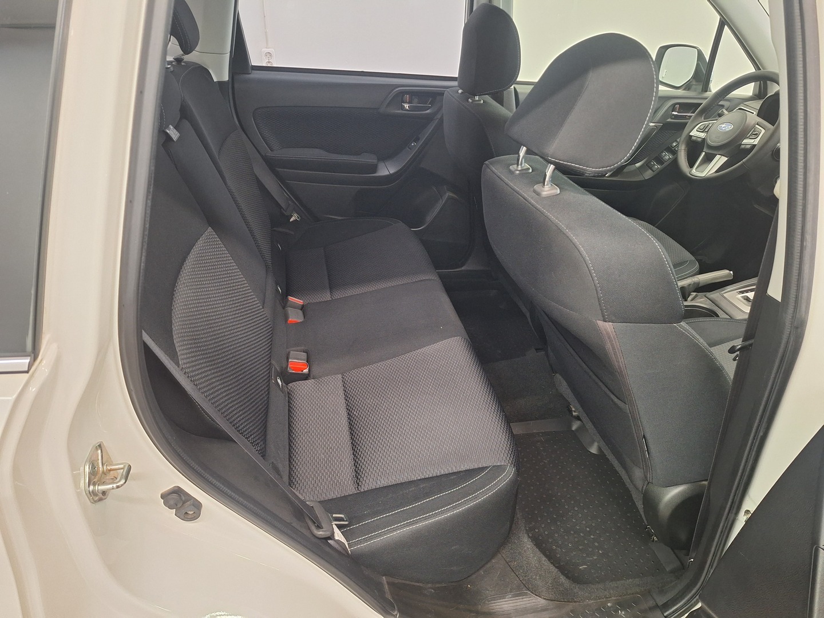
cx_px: 412
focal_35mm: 23
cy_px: 309
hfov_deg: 73.9
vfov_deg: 58.9
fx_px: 547
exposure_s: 1/33
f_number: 1.8
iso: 320
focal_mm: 5.54
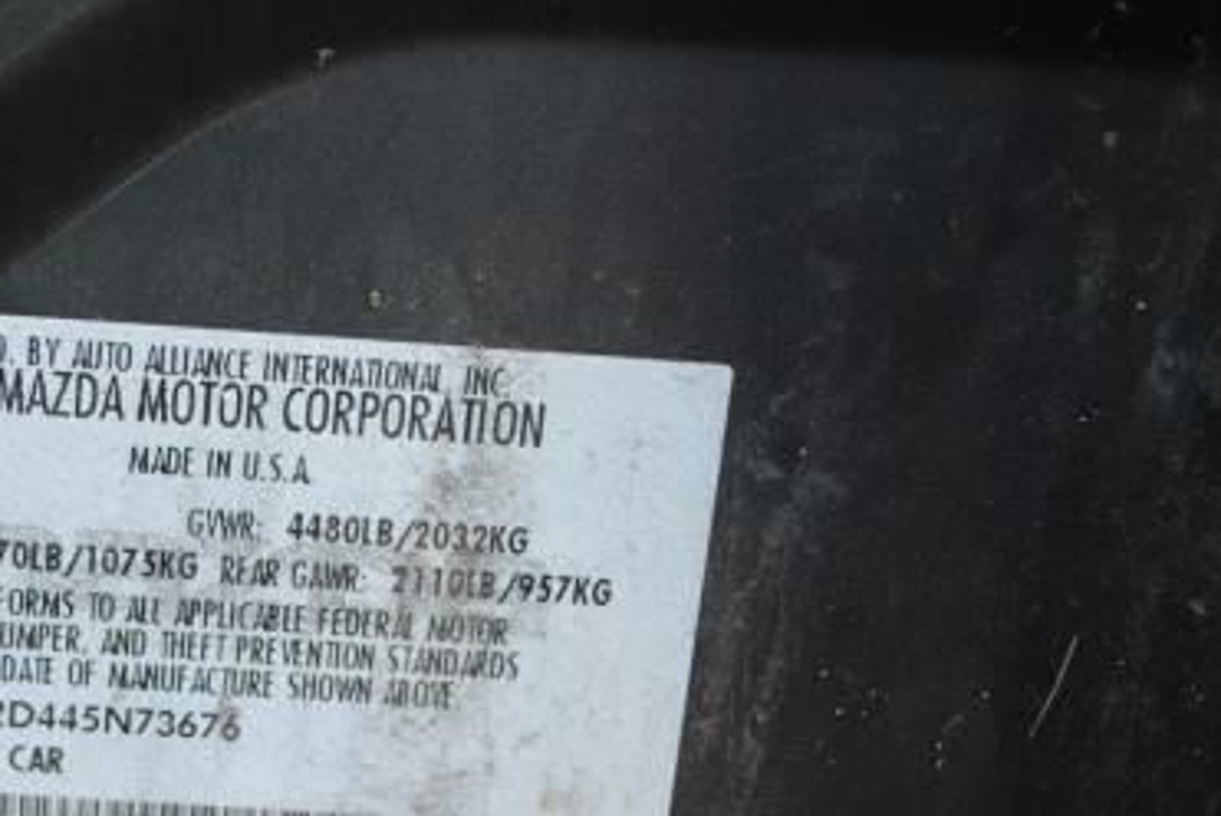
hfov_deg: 20.8
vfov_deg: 14.1
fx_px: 3292
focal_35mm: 97
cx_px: 309
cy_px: 512
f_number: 4.5
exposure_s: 1/60
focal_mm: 30
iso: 200
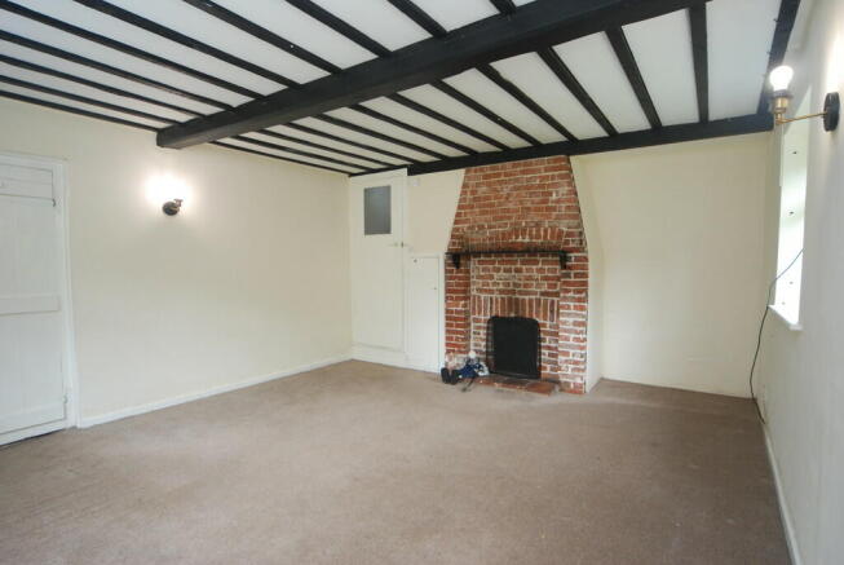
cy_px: 282
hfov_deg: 89.9
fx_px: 422
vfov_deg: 67.5
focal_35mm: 18
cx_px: 422
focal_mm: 12
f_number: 4.5
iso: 400
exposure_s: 1/20
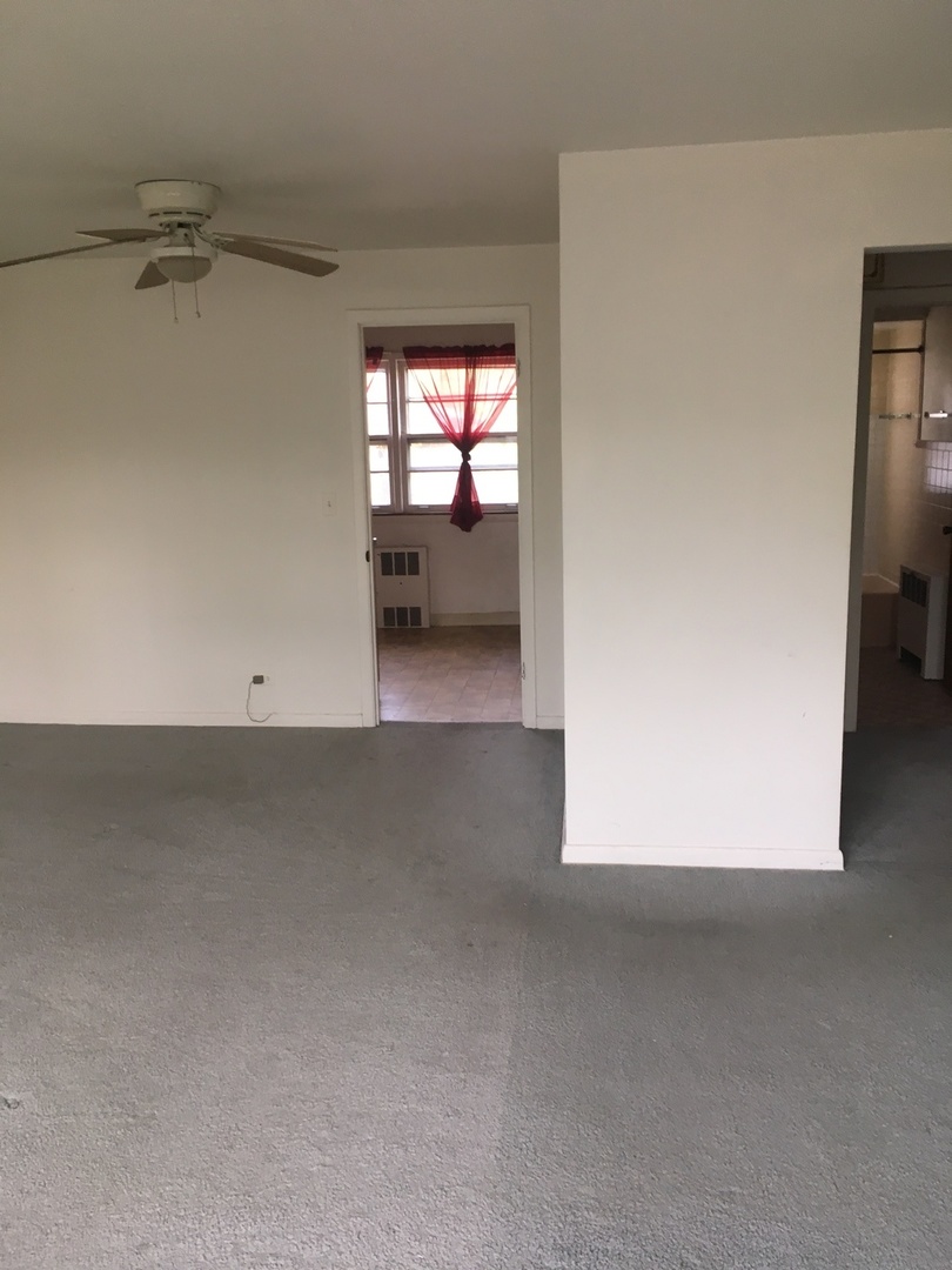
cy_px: 635
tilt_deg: -8.5
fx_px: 1063
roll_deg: +2.2
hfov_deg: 48.2
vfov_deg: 61.7
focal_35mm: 29
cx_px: 476
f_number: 2.2
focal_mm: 4.15
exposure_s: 1/30
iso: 50
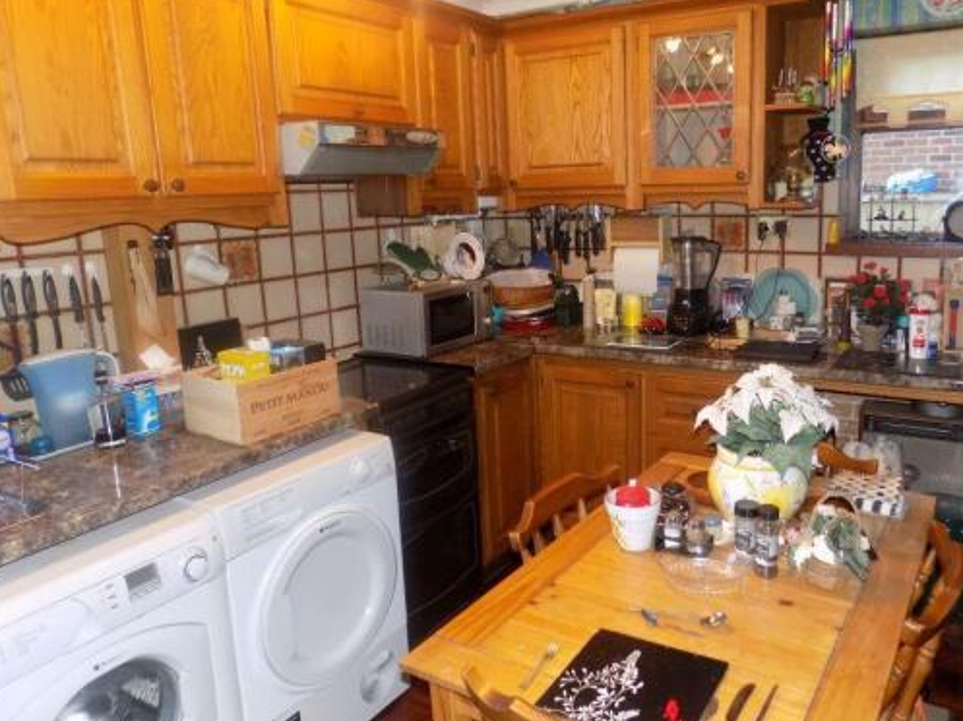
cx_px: 555
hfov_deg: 65.0
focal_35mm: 27
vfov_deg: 51.3
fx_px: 751
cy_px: 336
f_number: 3.1
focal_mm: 4
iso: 200
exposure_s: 1/30
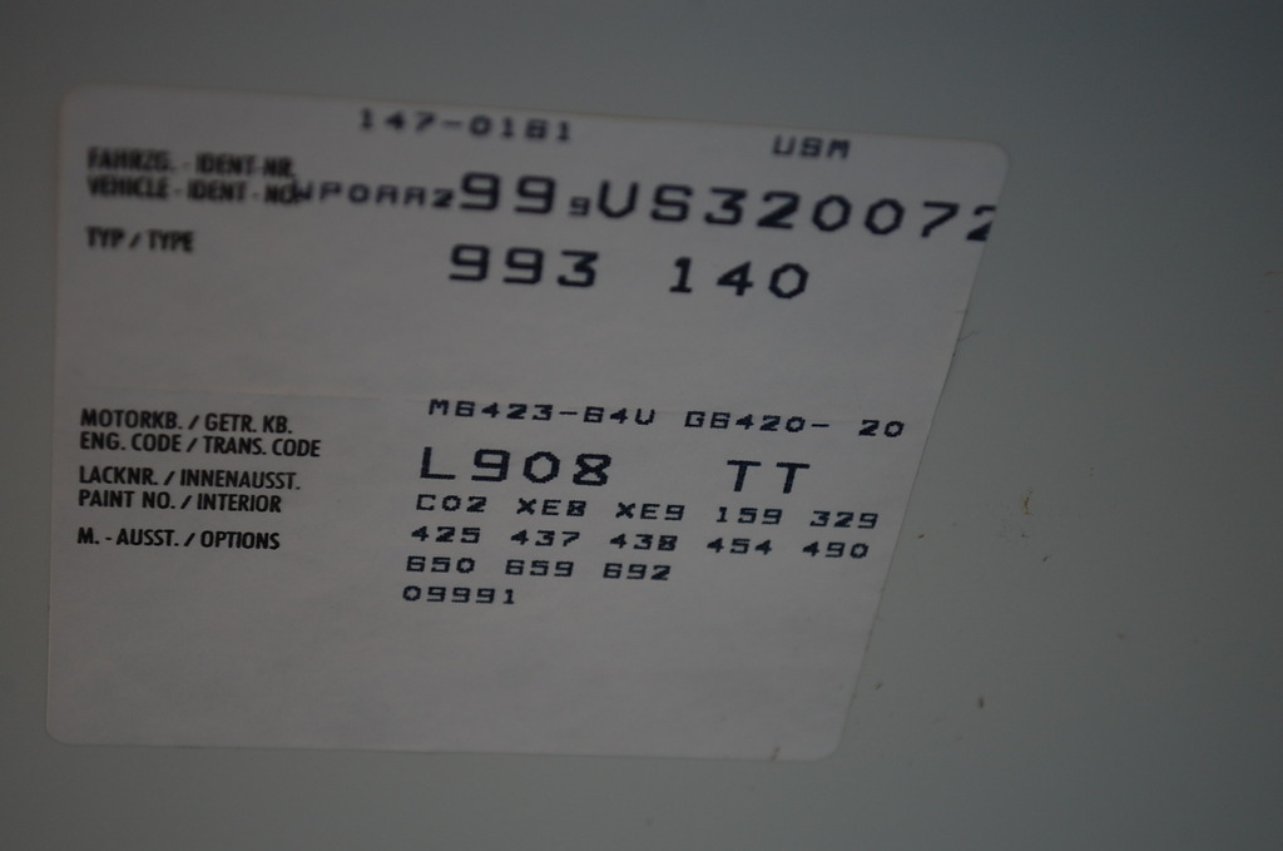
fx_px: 2935
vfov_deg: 16.5
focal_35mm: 82
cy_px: 426
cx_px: 642
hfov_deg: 24.7
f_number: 5.6
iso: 200
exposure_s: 1/125
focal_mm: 55
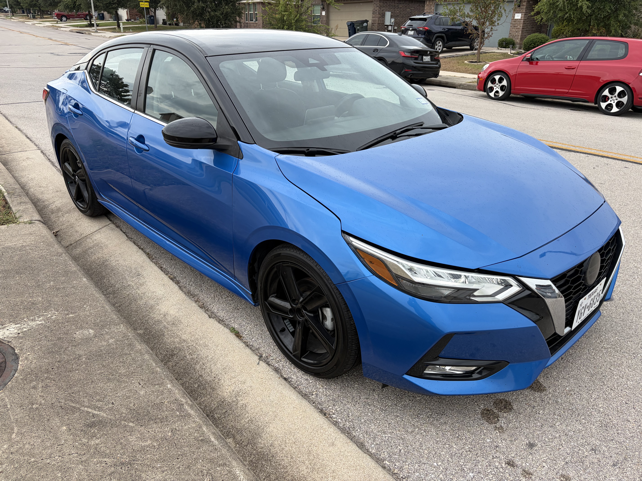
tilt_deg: -22.1
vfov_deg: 53.1
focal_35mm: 26
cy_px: 240
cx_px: 321
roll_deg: -1.9
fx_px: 482
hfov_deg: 67.3
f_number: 1.6
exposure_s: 1/850
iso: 50
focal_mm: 5.96
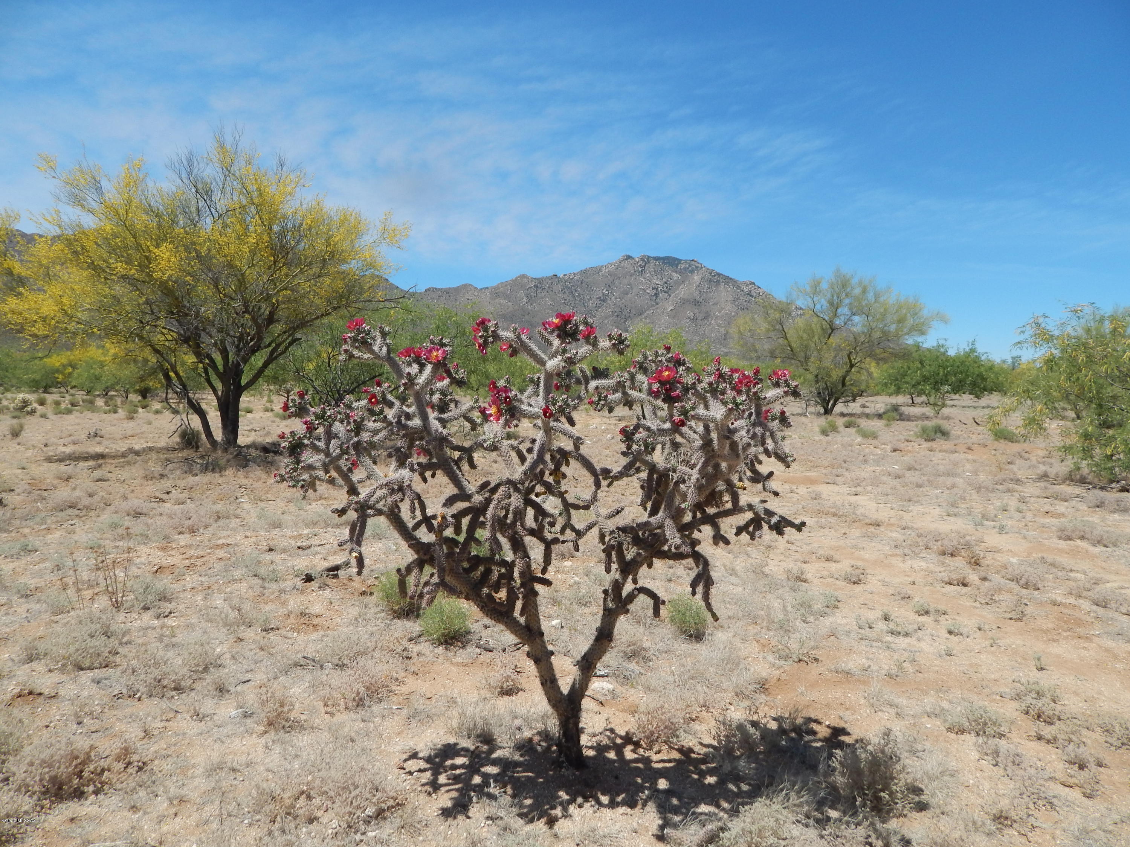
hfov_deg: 73.9
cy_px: 424
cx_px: 565
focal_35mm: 23
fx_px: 751
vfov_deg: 58.9
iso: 125
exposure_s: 1/640
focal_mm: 4
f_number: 6
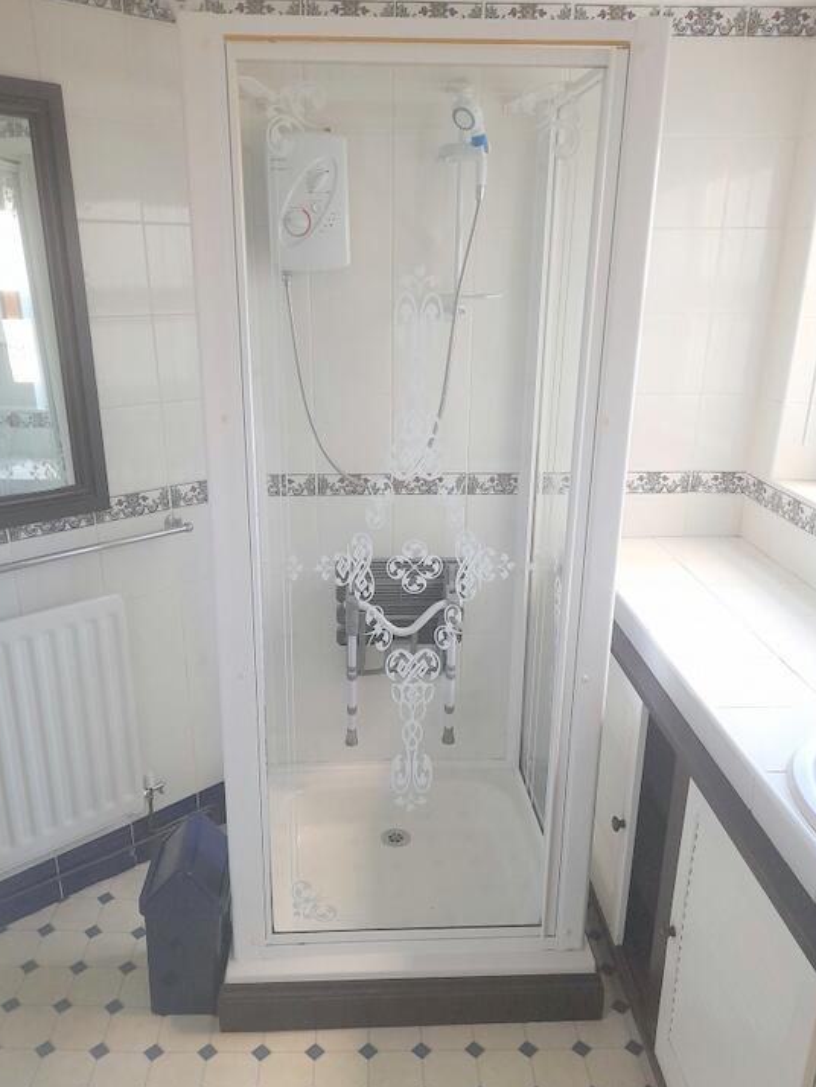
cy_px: 580
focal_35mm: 28
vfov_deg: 63.4
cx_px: 384
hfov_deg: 49.7
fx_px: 880
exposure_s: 1/50
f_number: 2
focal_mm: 4.6
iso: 400
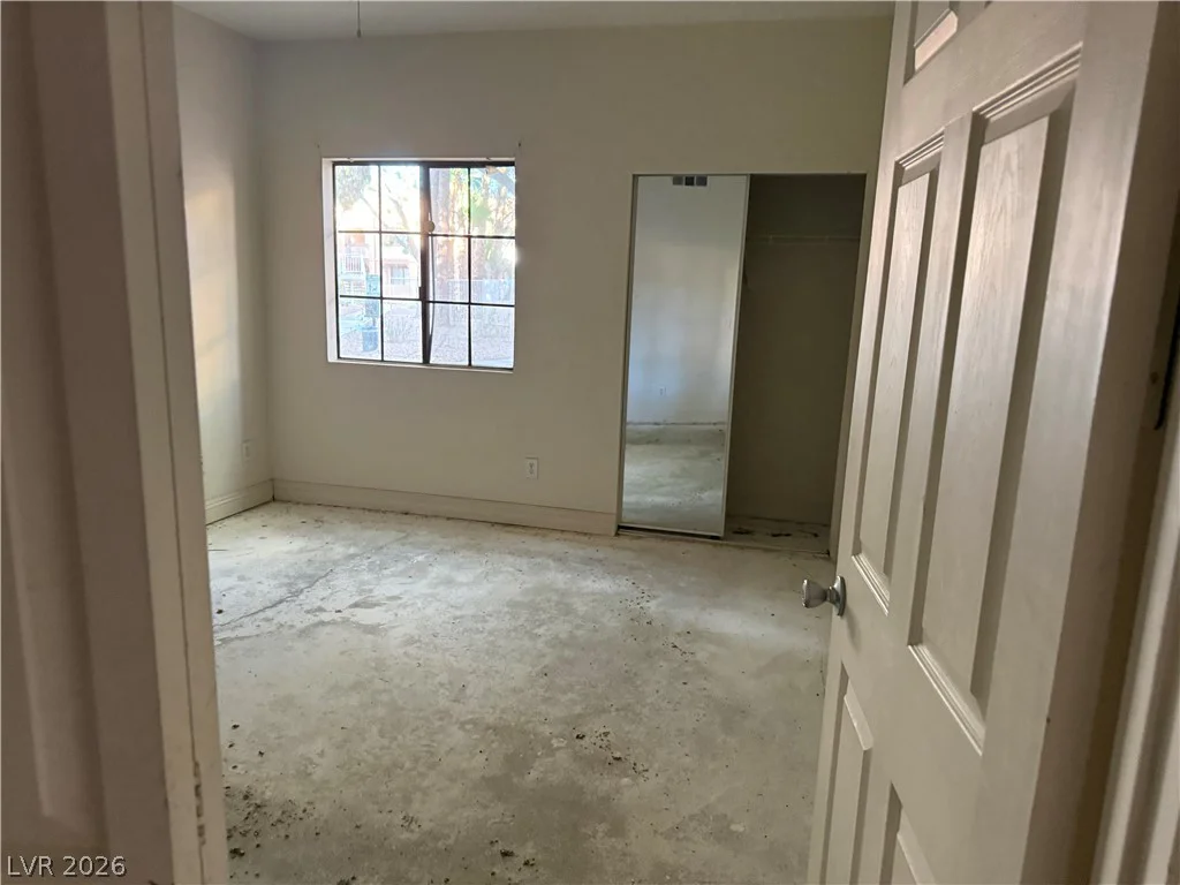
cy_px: 442
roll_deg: -1.5
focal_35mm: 24
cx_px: 590
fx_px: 818
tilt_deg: -10.6
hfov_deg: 71.6
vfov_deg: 56.8
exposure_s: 1/46
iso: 800
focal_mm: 6.76
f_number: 1.78
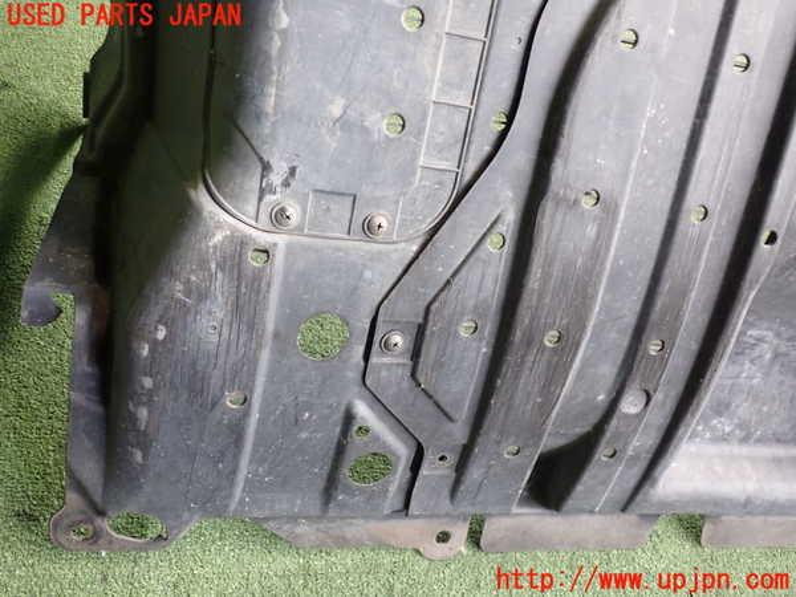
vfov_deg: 44.2
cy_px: 298
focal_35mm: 32
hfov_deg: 56.8
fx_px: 736
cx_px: 398
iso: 200
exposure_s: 1/50
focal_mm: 5.79
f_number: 2.4
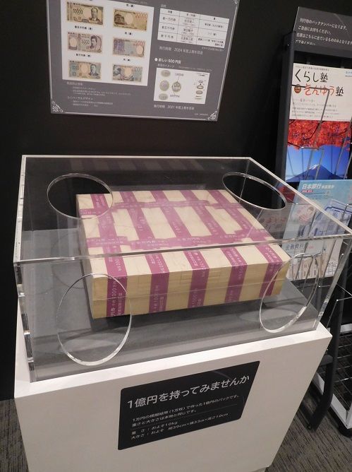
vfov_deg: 69.5
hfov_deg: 54.8
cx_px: 176
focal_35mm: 25
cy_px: 236
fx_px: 340
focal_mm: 4.5
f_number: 3.4
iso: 320
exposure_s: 1/30
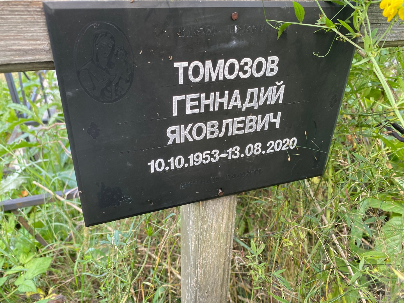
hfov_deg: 67.3
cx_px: 202
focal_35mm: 26
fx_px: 303
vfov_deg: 53.1
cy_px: 152
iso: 80
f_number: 1.8
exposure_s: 1/121
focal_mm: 4.25
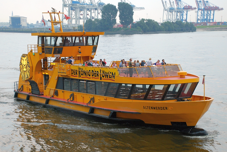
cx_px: 114
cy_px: 76
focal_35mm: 72
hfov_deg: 28.0
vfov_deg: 19.0
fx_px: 454
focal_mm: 48
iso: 400
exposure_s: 1/25
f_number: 4.8
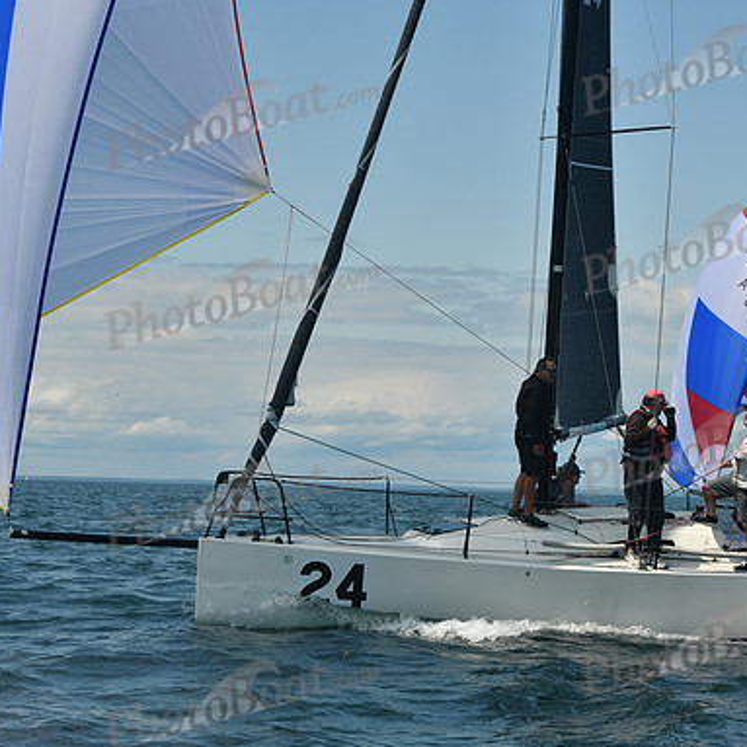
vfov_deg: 19.3
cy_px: 374
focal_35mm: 90
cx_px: 482
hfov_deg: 19.2
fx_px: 2197
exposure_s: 1/640
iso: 320
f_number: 9
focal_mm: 70
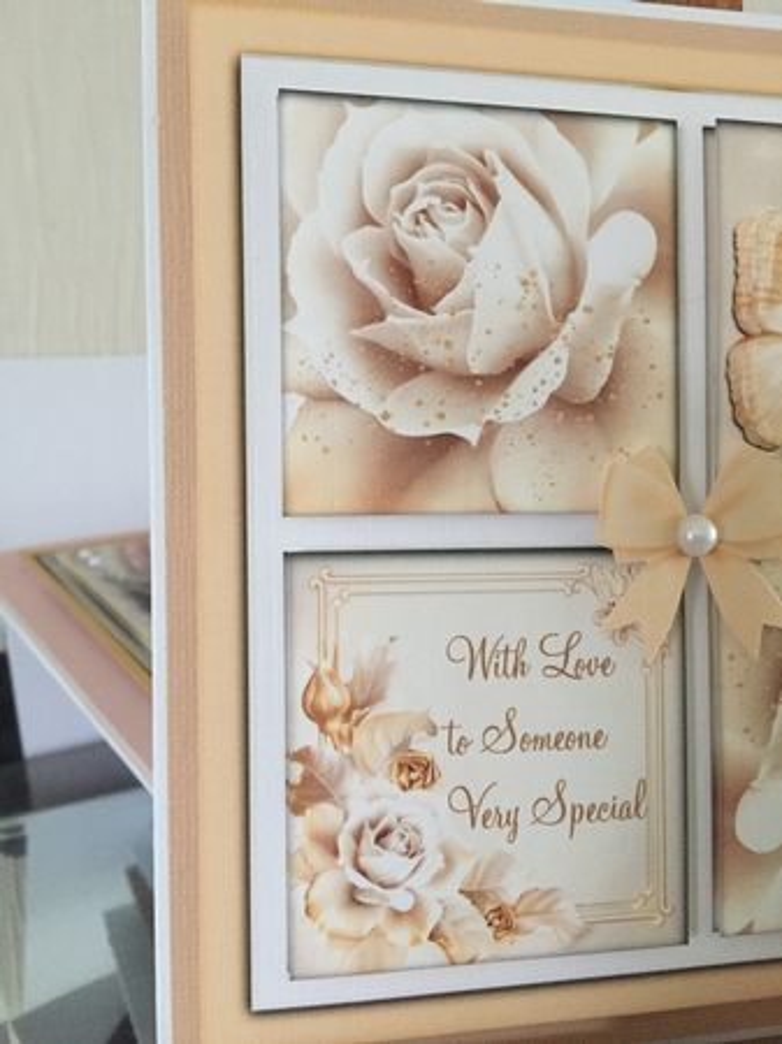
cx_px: 391
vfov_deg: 61.7
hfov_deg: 48.2
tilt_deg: -14.2
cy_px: 522
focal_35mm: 29
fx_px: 874
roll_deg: -1.7
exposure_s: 1/20
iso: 250
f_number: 2.2
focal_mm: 4.15
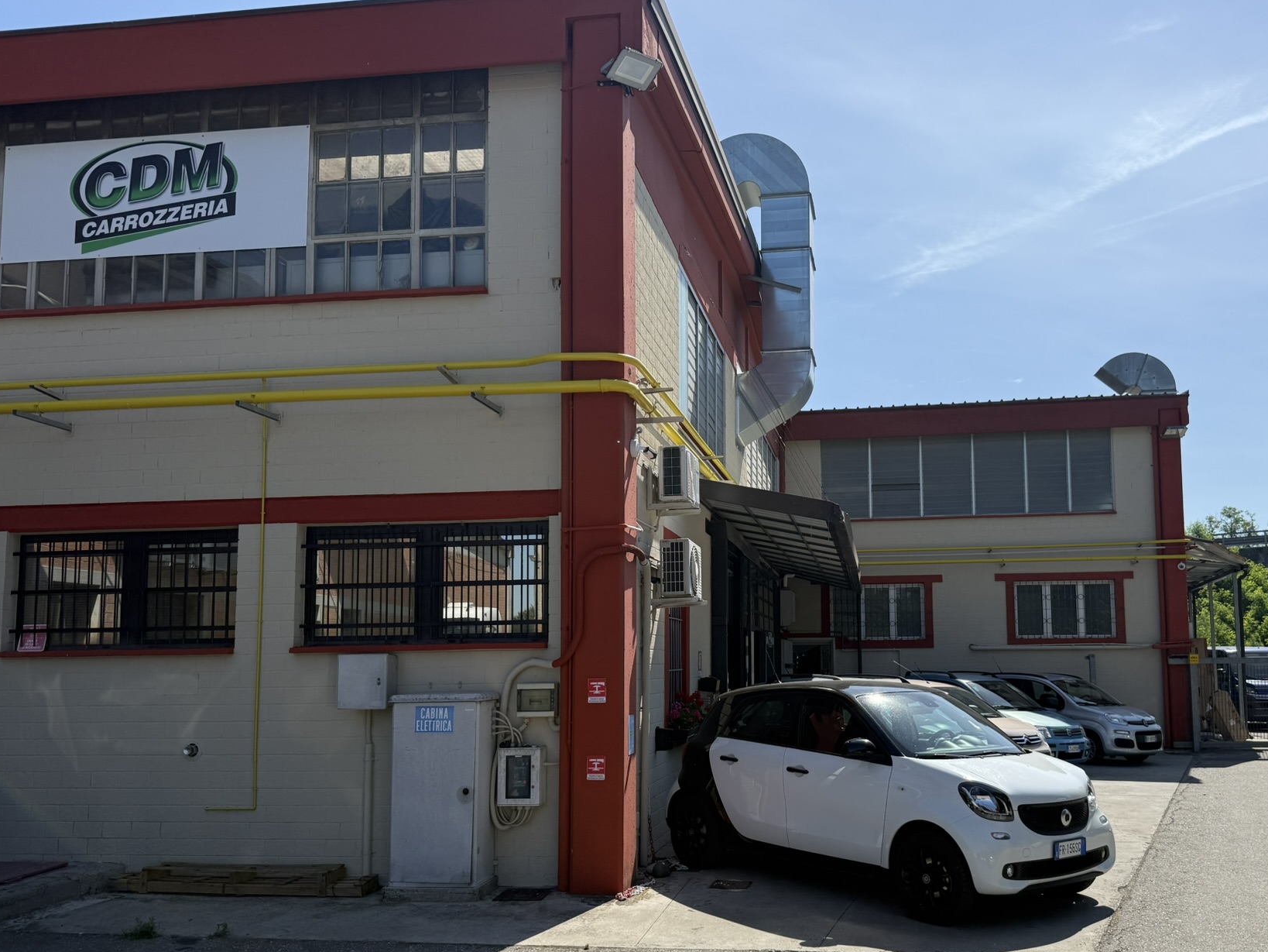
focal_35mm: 30
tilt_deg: +4.7
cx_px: 746
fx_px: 1099
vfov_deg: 46.6
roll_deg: -0.4
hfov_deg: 59.6
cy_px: 557
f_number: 1.78
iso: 80
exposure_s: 1/6173
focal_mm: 6.76
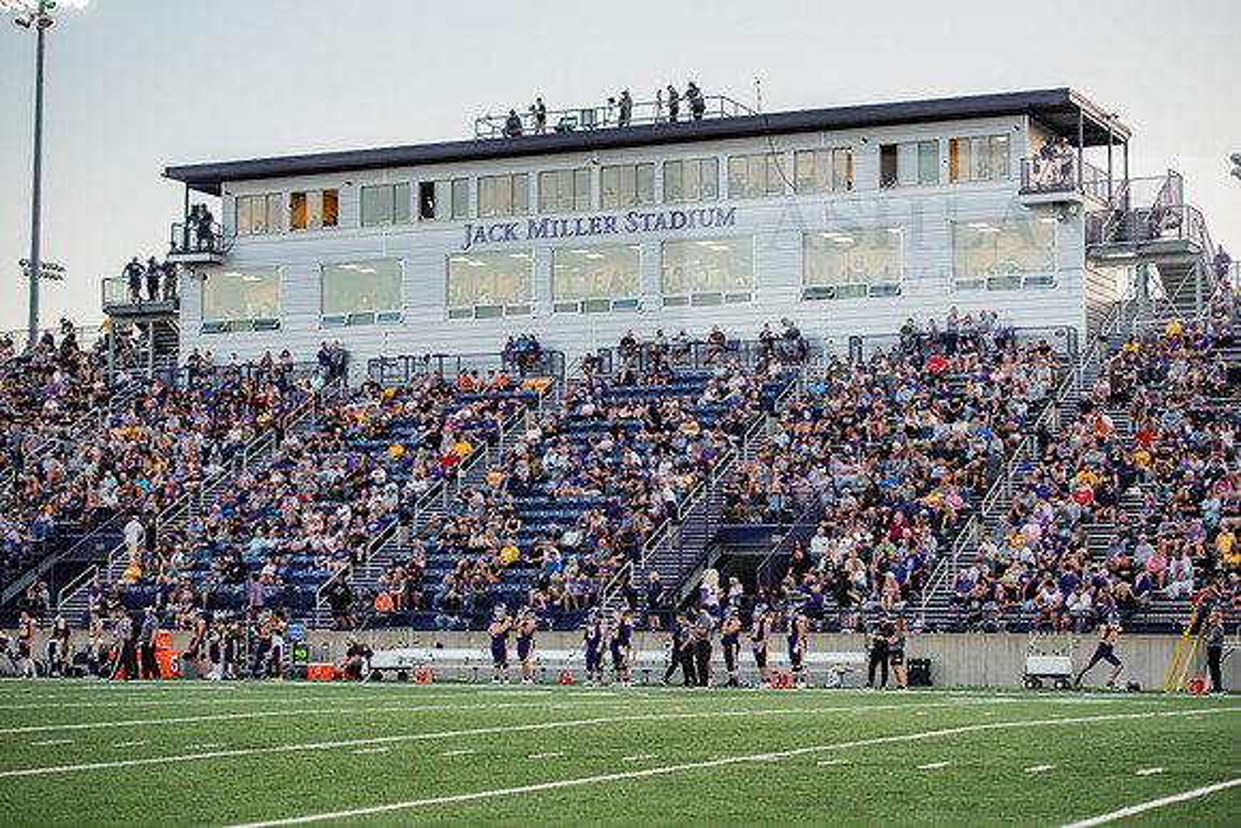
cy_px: 414
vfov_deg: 17.1
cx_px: 620
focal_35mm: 80
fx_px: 2758
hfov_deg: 25.4
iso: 2500
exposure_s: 1/1250
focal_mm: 80
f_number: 3.5
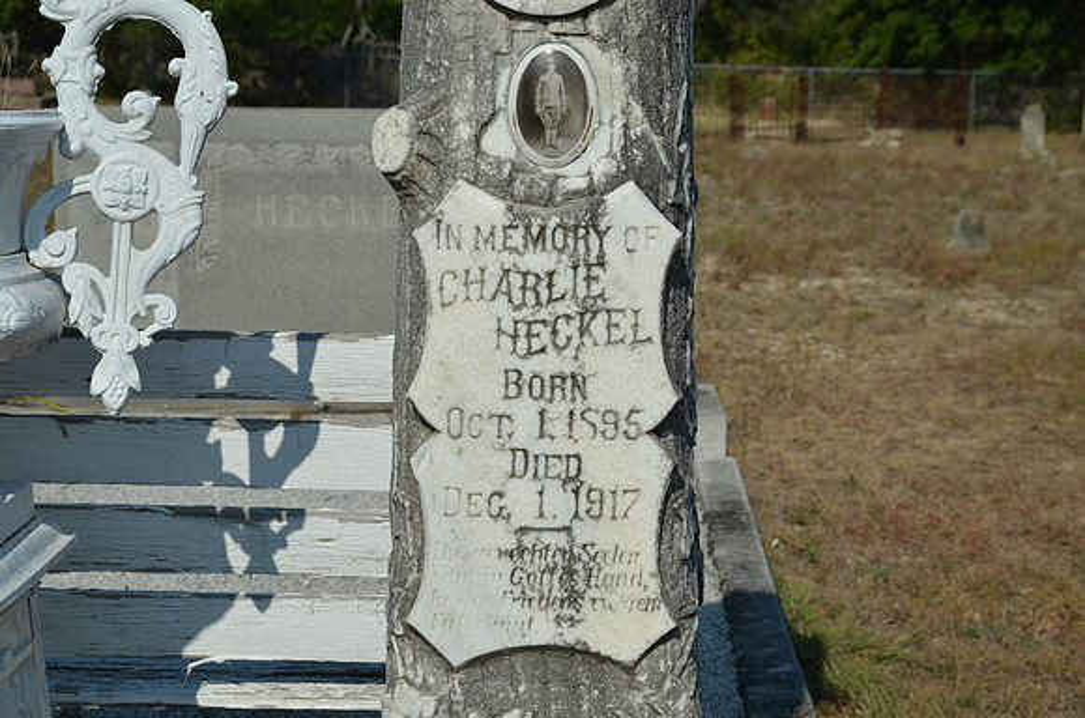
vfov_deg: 19.6
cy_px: 359
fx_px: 2075
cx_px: 542
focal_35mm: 69
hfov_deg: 29.3
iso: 125
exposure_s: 1/250
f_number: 8
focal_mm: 46
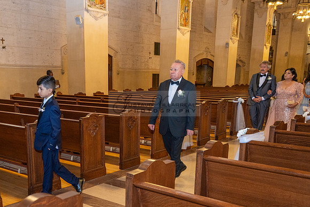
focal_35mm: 41
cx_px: 121
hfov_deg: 46.6
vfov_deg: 31.8
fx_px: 357
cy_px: 153
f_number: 2.8
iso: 800
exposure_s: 1/125
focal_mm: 24
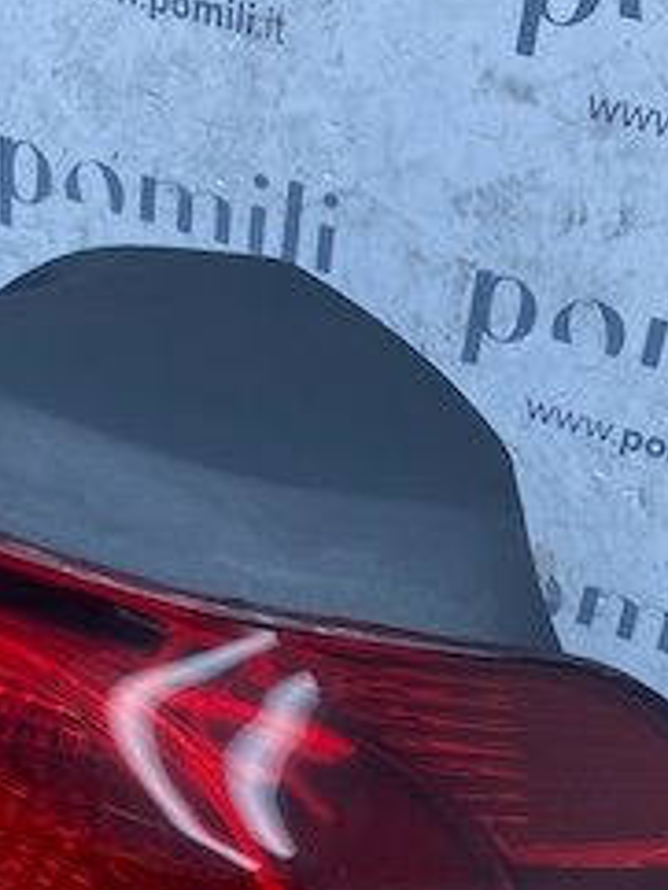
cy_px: 1034
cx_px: 173
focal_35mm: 69
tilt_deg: -50.0
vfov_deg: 25.6
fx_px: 1774
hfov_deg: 21.2
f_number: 1.8
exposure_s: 1/839
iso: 32
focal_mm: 4.25
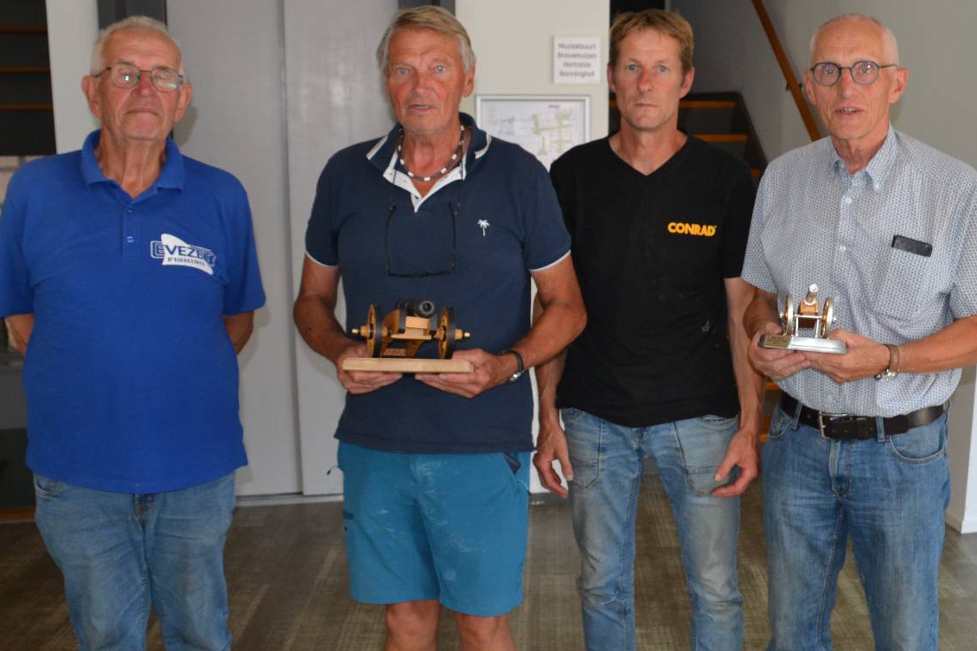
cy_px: 354
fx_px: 1167
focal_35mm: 43
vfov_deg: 31.2
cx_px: 580
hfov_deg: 45.2
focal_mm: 20
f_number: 3.5
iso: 640
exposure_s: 1/60
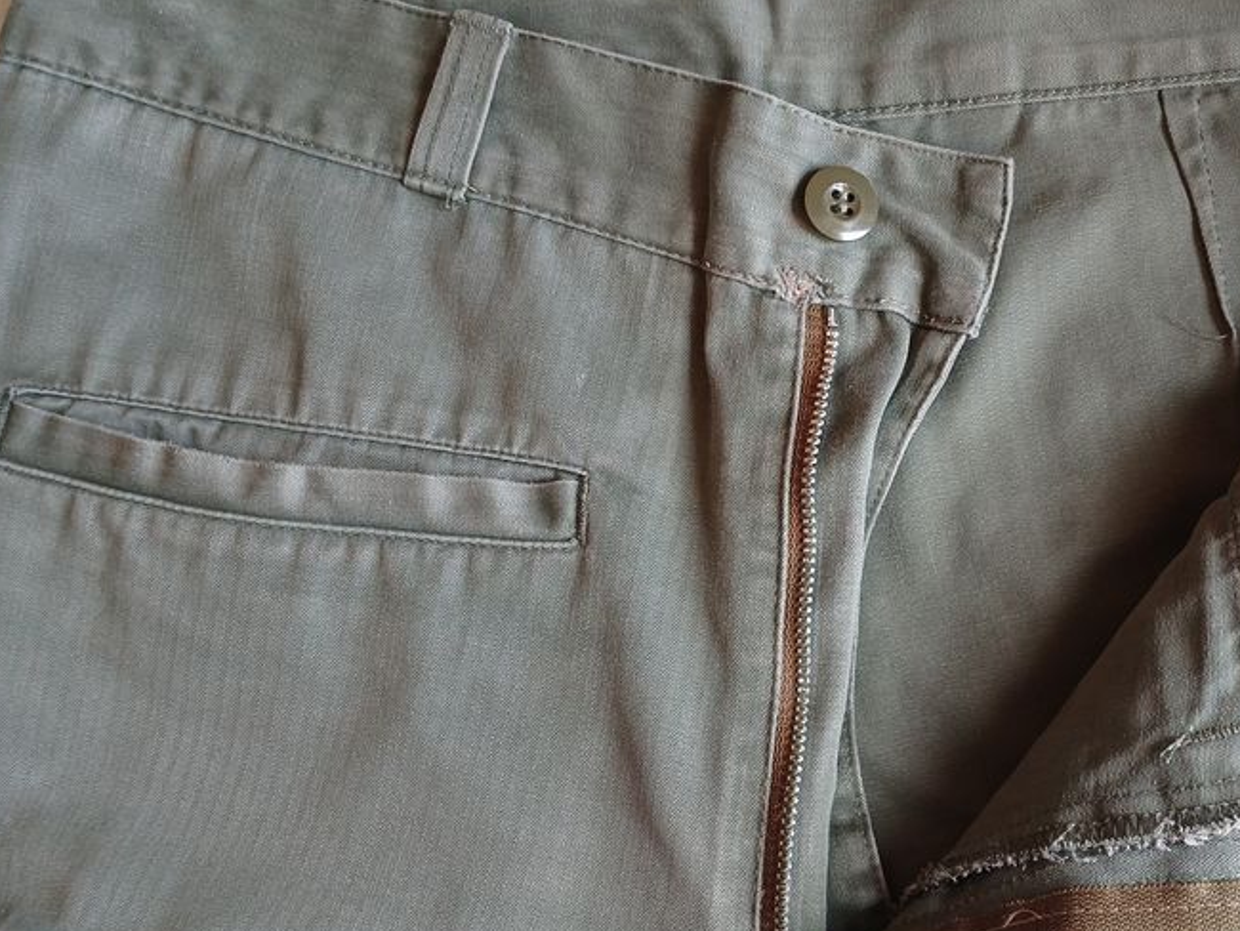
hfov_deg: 46.0
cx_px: 841
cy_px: 544
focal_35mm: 40
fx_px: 1433
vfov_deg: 35.9
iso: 64
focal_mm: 3.98
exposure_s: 1/50
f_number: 1.8
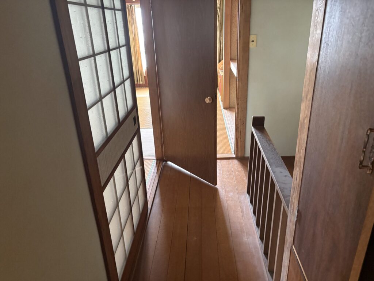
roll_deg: +4.0
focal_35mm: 26
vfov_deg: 53.1
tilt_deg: -22.8
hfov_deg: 67.3
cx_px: 187
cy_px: 140
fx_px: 281
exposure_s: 1/40
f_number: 1.6
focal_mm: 5.96
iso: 500
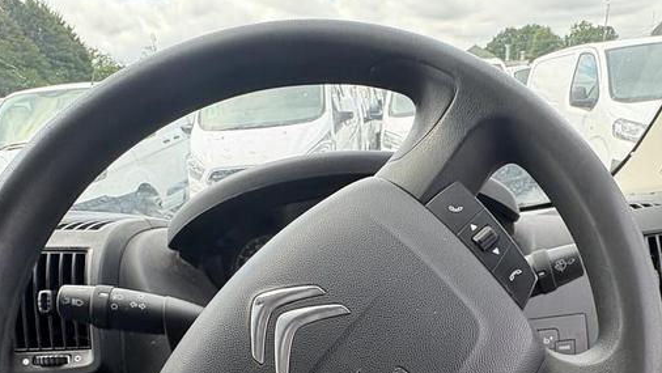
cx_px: 412
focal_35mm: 27
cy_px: 391
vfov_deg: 37.3
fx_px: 474
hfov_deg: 68.8
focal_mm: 2.22
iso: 80
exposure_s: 1/141
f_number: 2.2
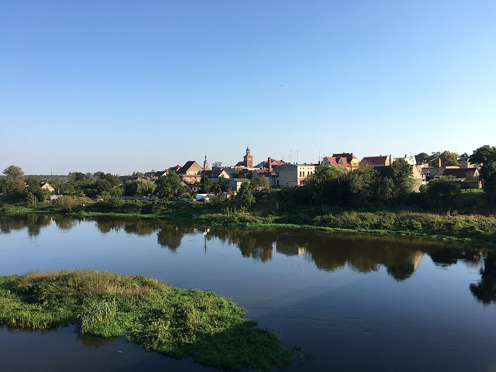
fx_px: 416
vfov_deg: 48.2
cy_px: 186
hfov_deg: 61.7
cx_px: 248
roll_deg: +1.0
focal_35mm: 29
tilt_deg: -1.6
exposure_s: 1/864
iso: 25
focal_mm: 4.15
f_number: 2.2
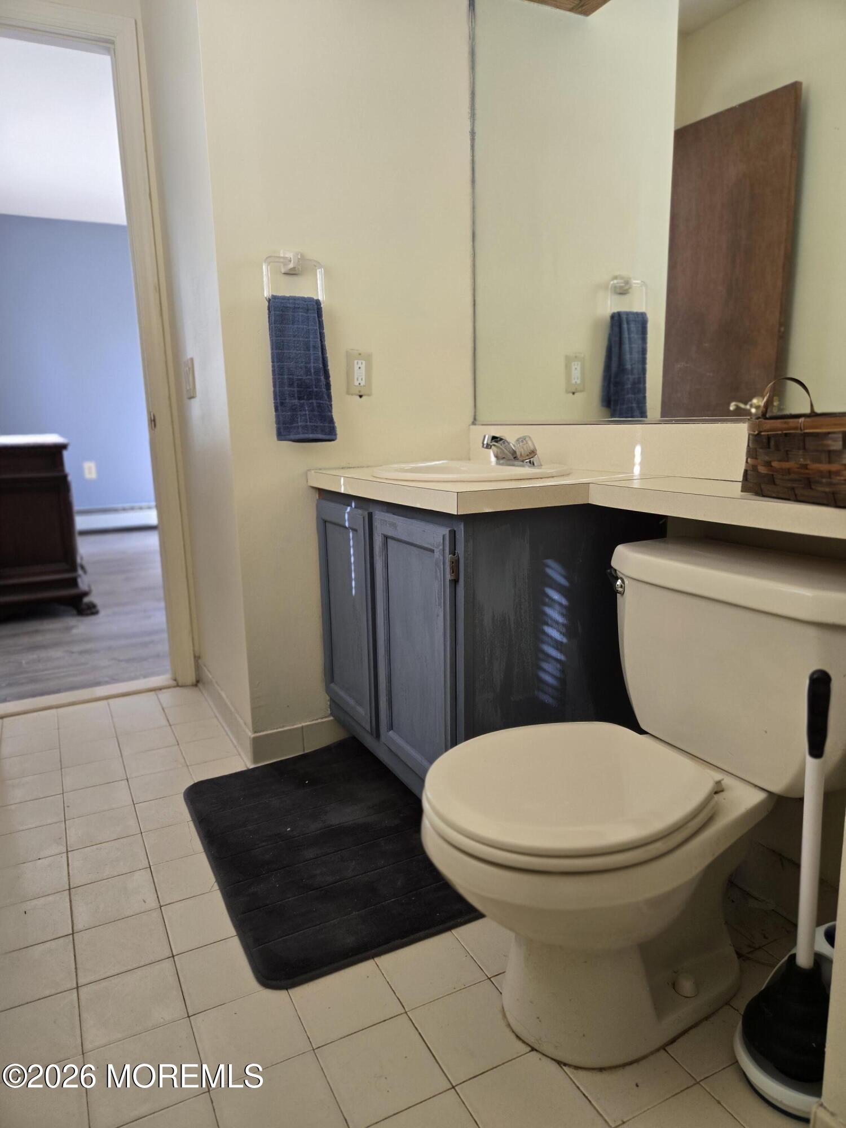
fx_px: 749
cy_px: 564
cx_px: 423
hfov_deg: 58.9
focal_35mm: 23
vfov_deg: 73.9
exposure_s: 1/120
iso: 100
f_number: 1.8
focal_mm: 5.4
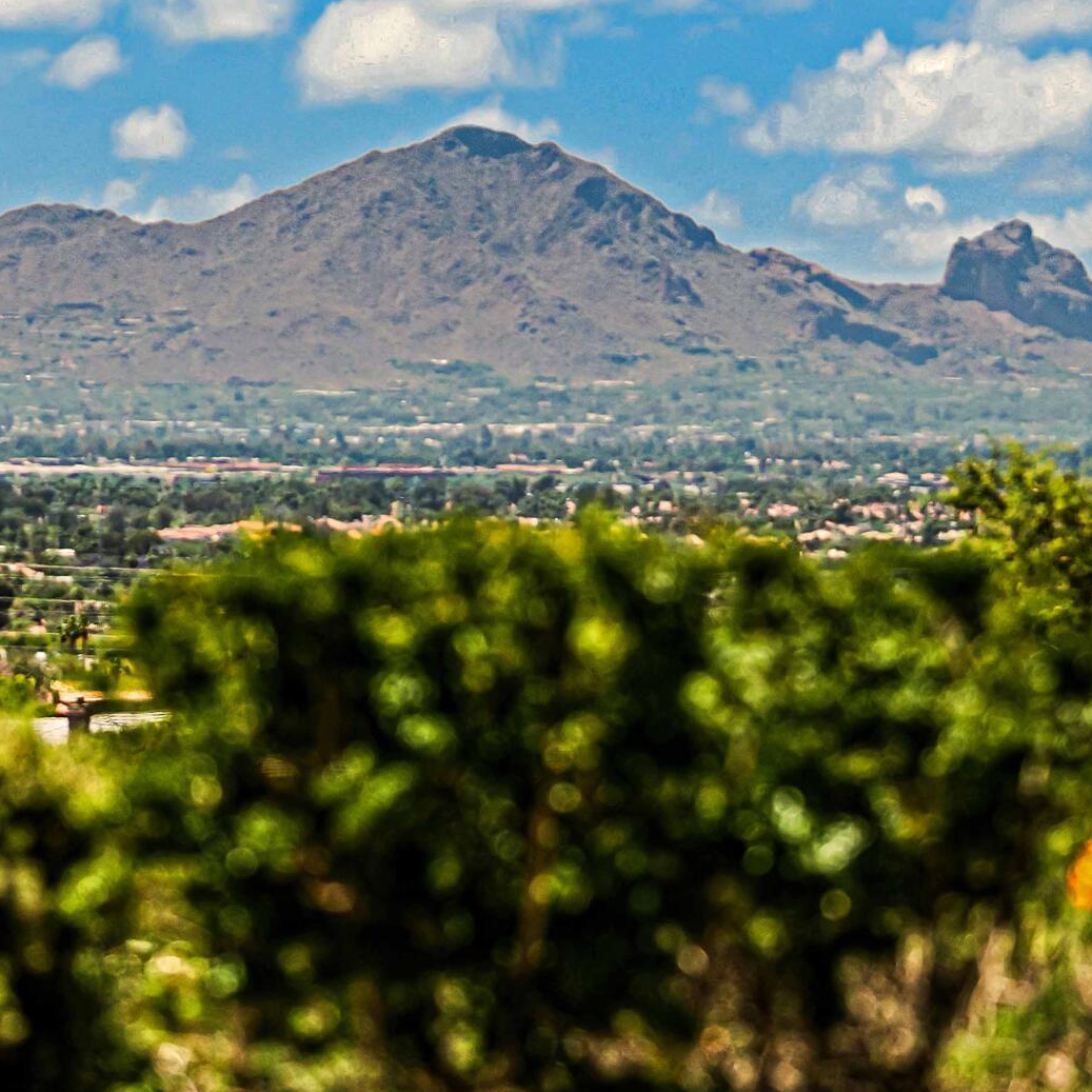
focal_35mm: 300
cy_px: 203
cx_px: 494
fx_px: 10707
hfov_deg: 5.8
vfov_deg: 5.8
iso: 400
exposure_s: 1/3200
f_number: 4
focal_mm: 122
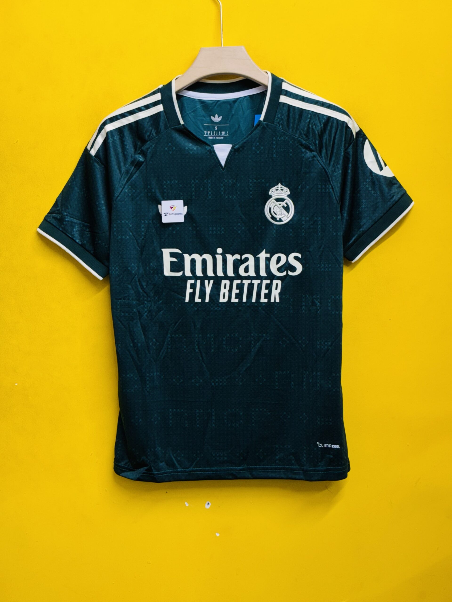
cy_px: 301
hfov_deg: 28.0
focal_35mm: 52
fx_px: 905
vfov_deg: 36.8
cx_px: 226
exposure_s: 1/50
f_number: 1.6
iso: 25
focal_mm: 5.96
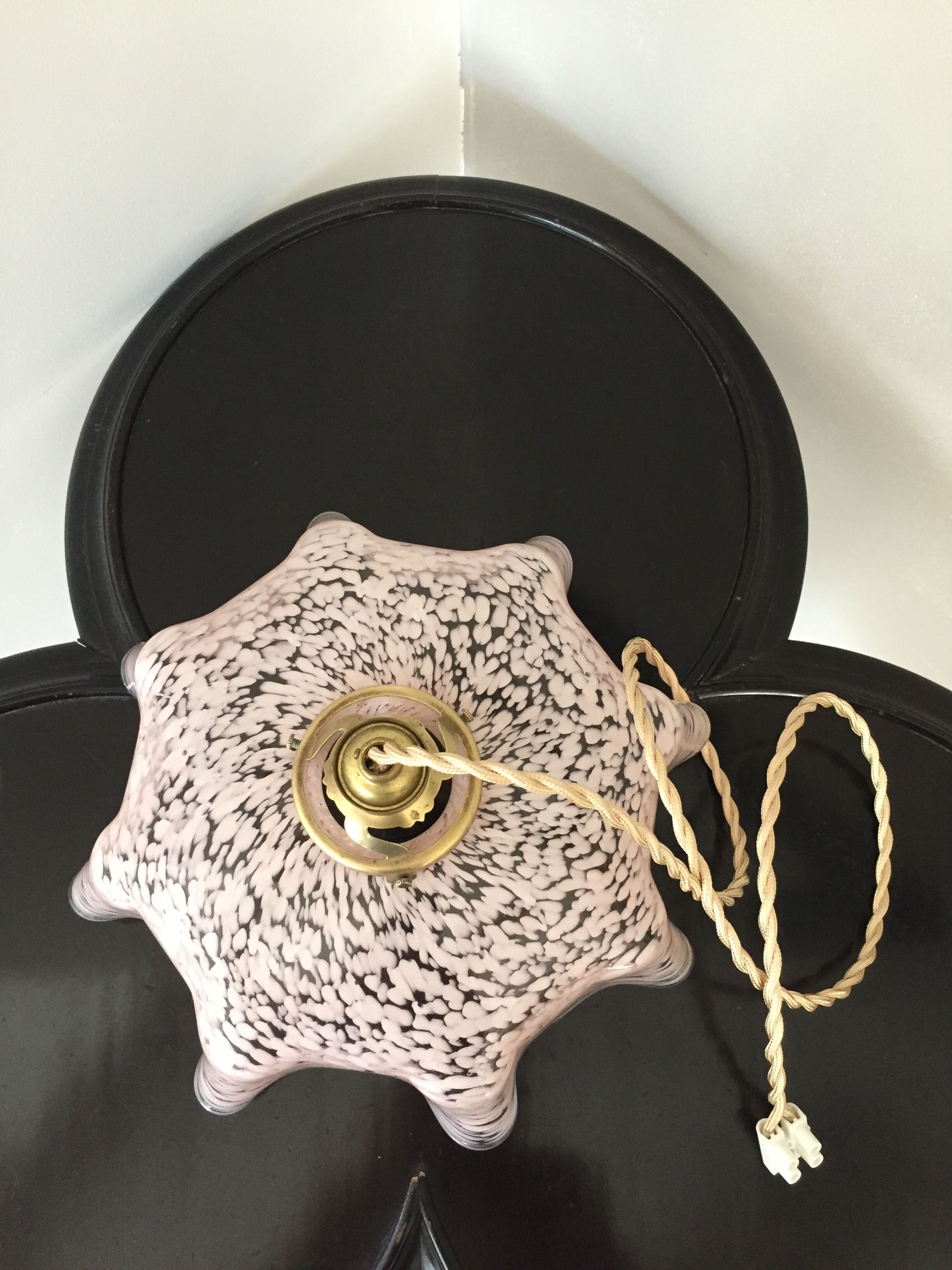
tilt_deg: -75.2
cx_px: 476
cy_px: 635
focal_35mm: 29
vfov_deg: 61.7
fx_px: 1063
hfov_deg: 48.2
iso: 250
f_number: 2.2
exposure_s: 1/25
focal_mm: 4.15
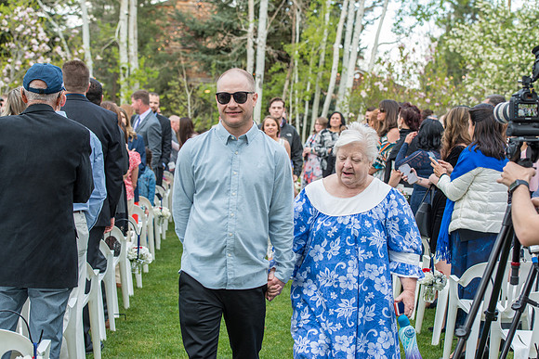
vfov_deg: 19.5
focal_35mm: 70
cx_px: 270
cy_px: 180
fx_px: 1048
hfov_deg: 28.8
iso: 400
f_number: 5
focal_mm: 70
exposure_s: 1/200
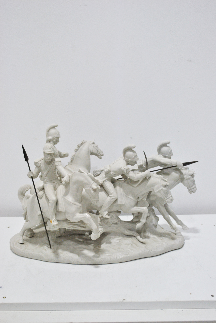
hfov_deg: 28.2
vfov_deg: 41.1
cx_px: 108
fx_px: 431
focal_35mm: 48
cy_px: 162
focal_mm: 32
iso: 400
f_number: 4.8
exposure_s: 1/60
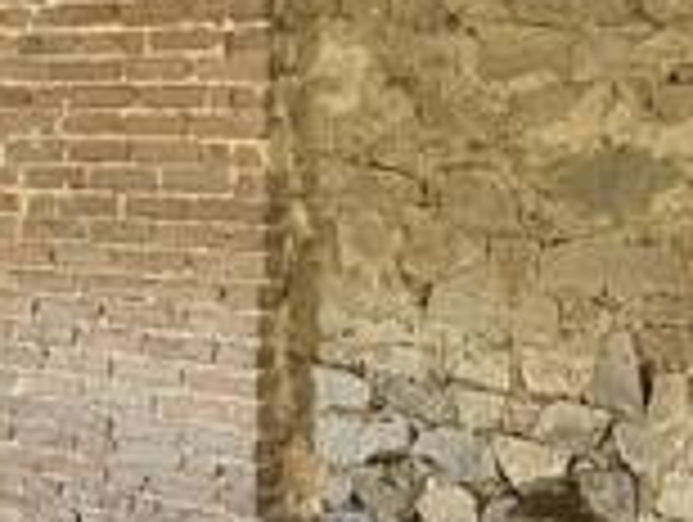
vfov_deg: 11.0
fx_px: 2707
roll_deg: +0.6
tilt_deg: -6.3
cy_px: 459
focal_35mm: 135
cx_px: -486
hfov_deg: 13.4
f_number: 1.6
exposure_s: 1/60
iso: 400
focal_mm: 5.1
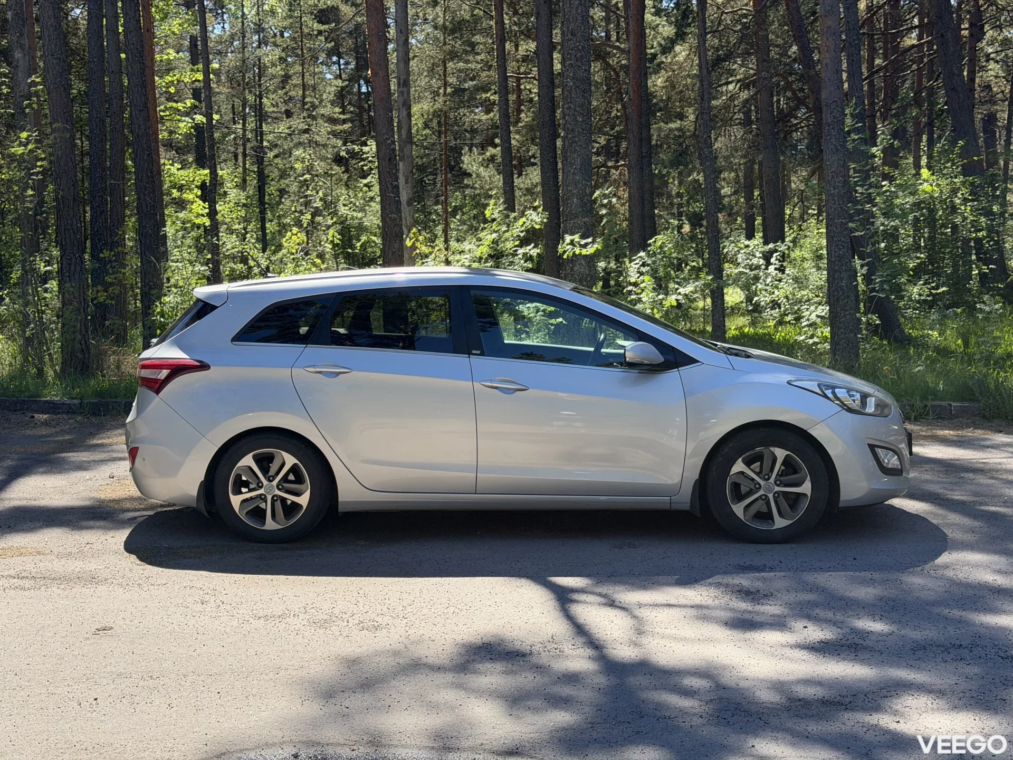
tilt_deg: -5.0
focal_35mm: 48
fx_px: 1405
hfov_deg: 39.7
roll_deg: -0.5
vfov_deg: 30.3
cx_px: 506
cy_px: 380
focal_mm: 6.76
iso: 80
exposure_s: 1/1980
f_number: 1.78
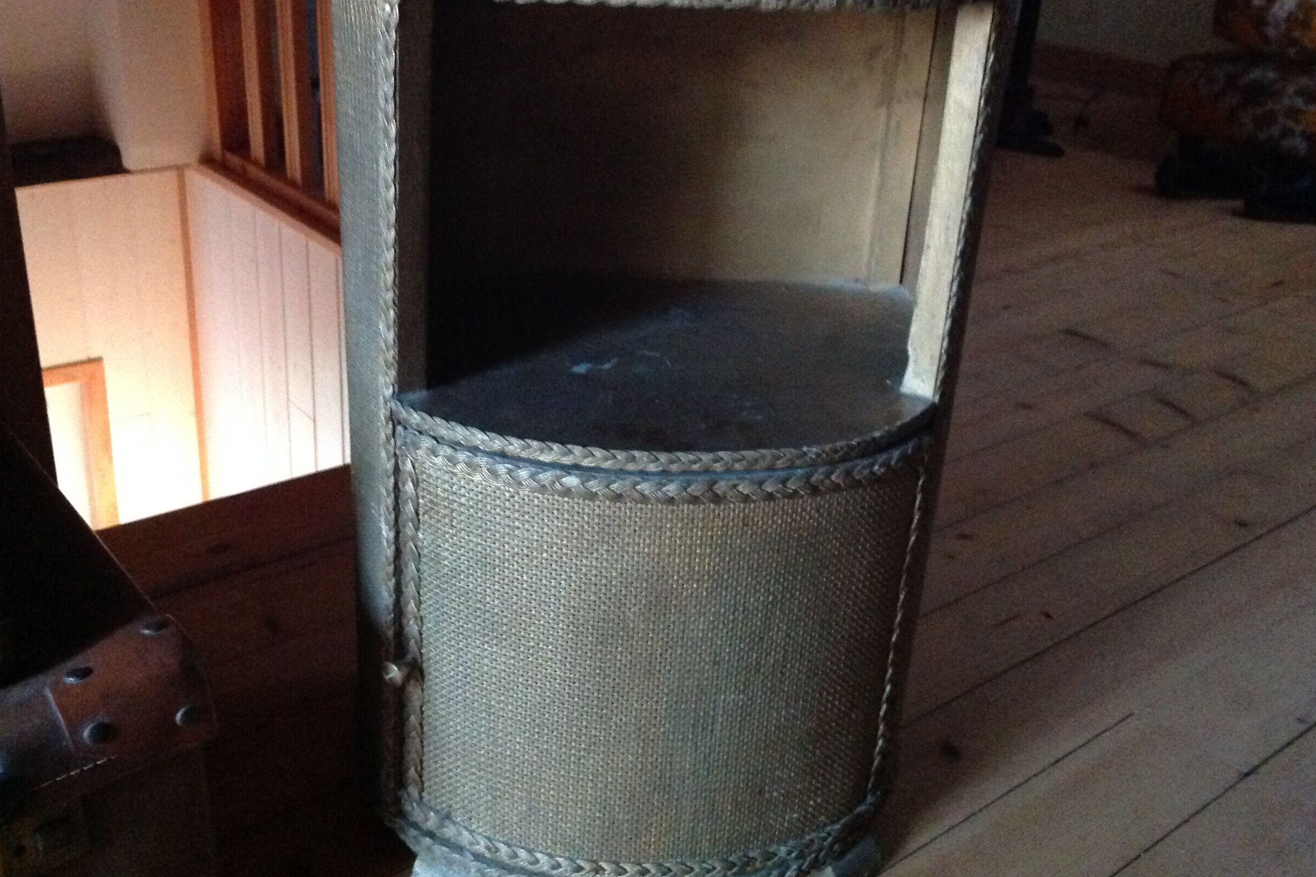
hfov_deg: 49.5
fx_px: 1426
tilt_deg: -25.5
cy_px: 416
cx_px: 617
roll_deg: -2.8
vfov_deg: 34.2
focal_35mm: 39
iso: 800
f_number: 2.4
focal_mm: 4.28
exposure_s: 1/15
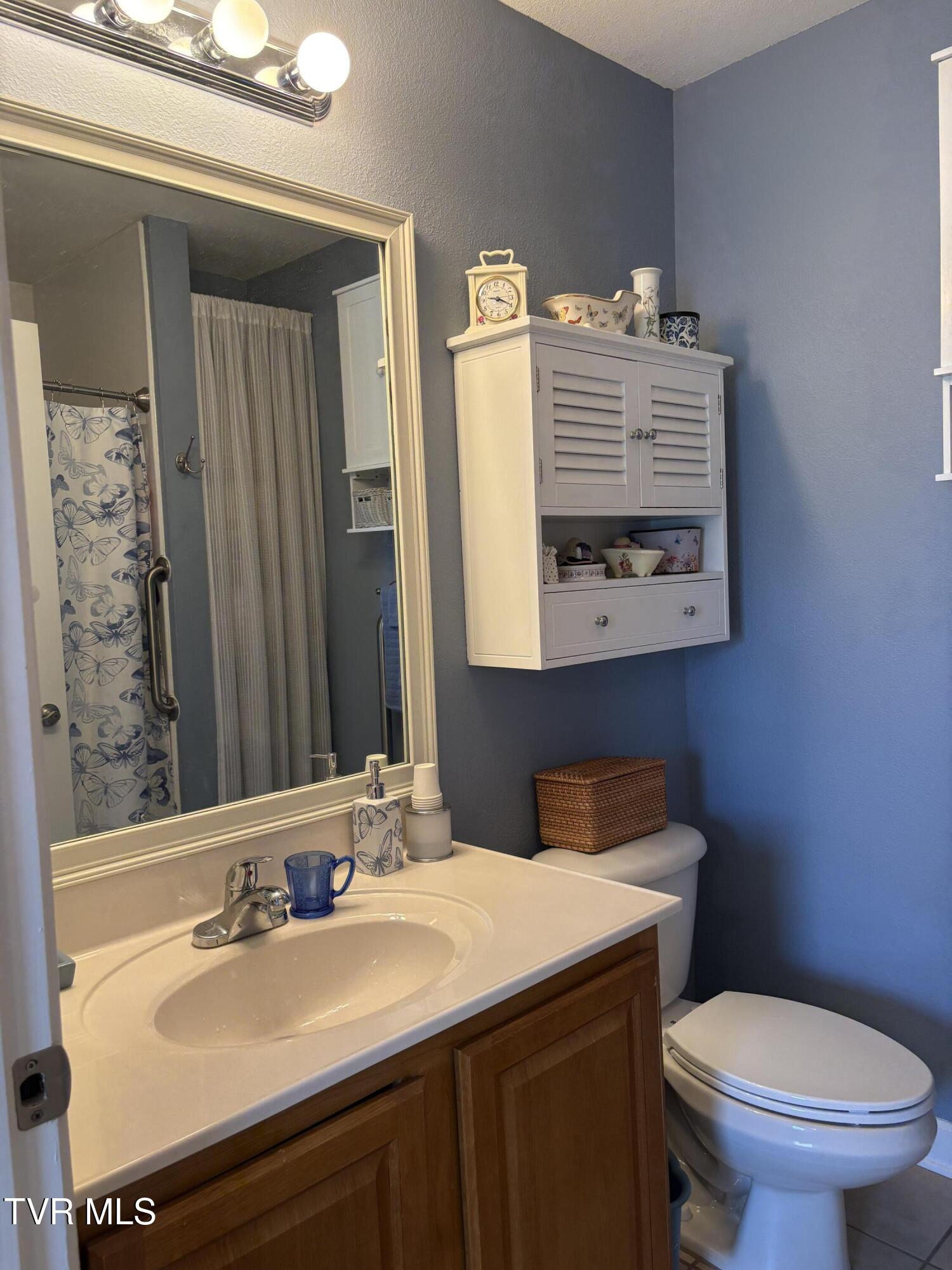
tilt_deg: -2.8
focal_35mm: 26
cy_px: 635
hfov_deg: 53.1
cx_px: 476
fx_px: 953
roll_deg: +2.5
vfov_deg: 67.3
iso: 100
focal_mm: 5.96
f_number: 1.6
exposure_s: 1/60
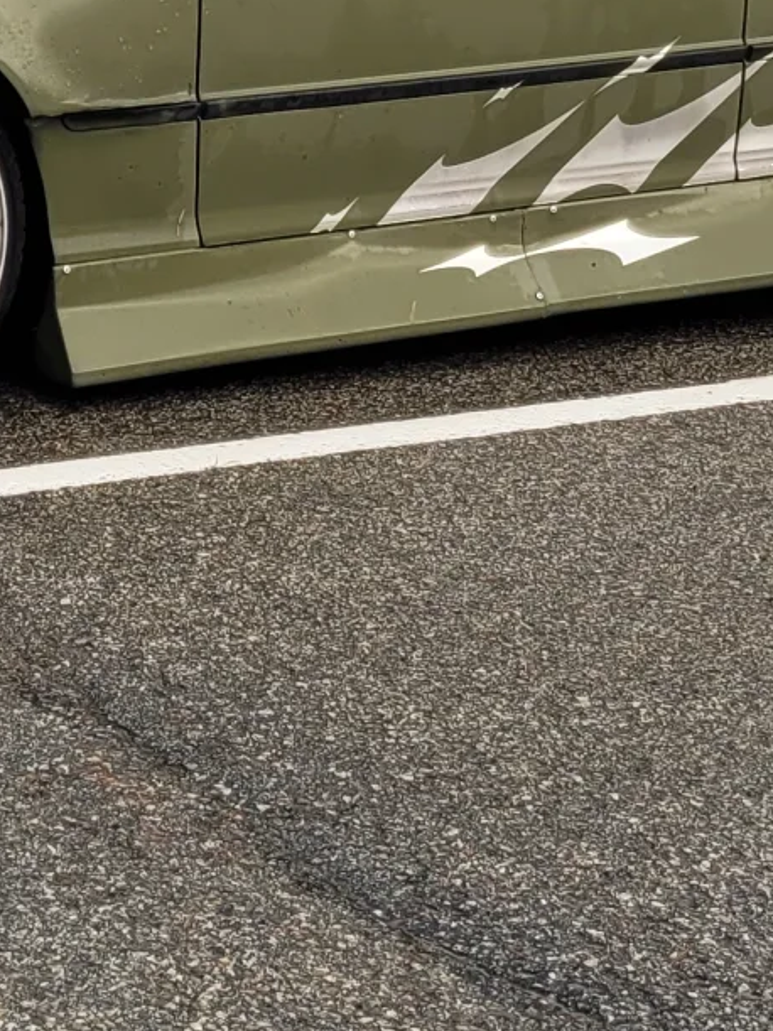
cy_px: -343
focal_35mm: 109
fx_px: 3247
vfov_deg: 16.9
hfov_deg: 13.4
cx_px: -3
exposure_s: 1/257
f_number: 1.8
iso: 40
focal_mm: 5.4
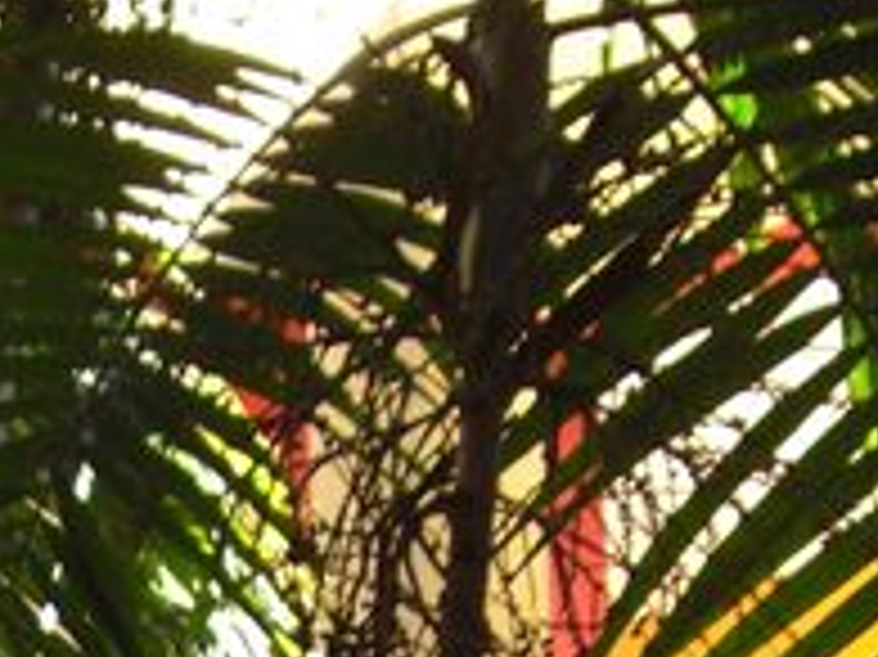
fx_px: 5070
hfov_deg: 9.8
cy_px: 1647
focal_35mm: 200
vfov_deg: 7.0
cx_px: -117
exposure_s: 1/100
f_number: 2.7
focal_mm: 6.2
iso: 64
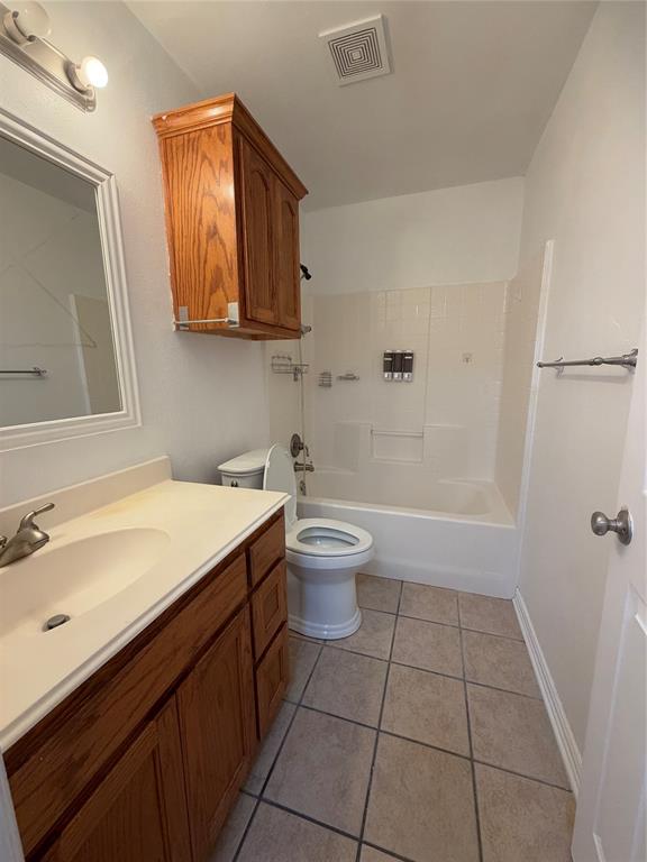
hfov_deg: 85.7
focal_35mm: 14
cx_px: 324
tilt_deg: -10.0
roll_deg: +0.4
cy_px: 431
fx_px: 349
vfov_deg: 102.1
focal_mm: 2.22
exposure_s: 1/120
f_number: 2.2
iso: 320
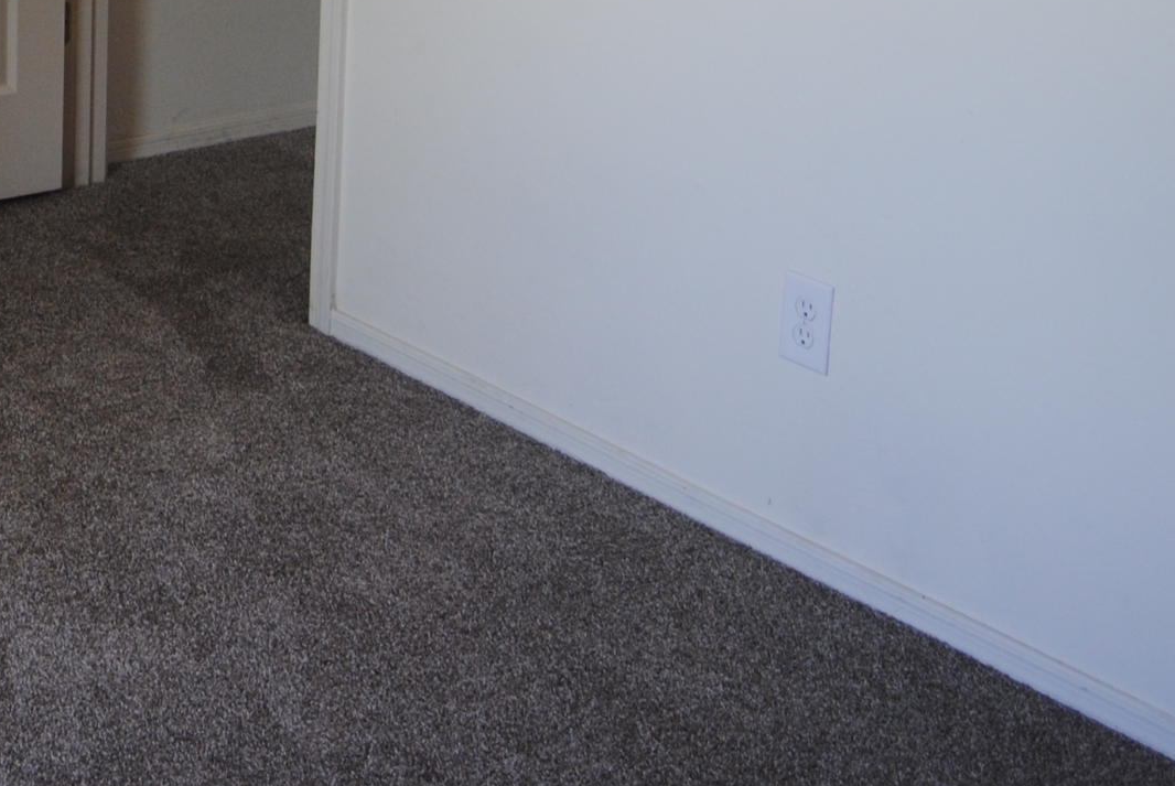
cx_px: -179
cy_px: -249
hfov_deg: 24.5
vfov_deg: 16.9
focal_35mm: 76
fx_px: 2483
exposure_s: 1/50
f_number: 3.5
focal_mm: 18
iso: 200
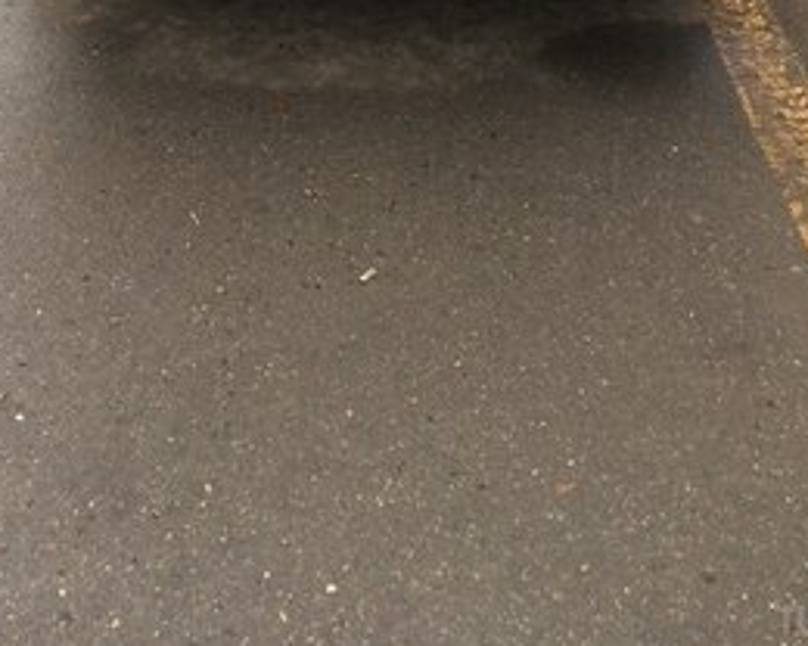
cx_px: 385
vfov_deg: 25.5
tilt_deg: -16.7
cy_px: -109
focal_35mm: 54
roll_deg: +2.9
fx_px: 1291
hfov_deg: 34.7
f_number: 2.2
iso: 40
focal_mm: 4.15
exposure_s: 1/33
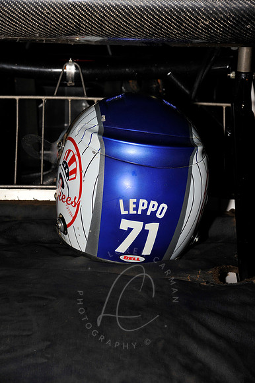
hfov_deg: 8.1
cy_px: 192
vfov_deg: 12.1
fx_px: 1808
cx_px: 128
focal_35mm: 170
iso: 500
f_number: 14
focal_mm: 170
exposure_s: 1/250
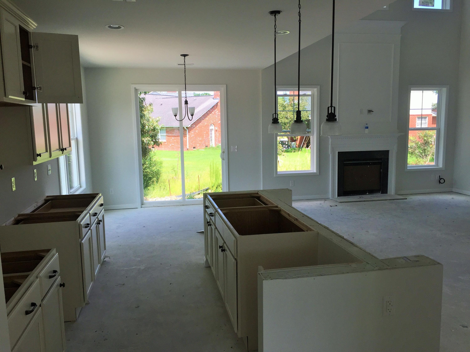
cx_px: 235
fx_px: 394
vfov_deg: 48.2
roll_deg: -0.5
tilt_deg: -7.0
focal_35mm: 29
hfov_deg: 61.7
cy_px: 176
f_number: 2.2
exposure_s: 1/280
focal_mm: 4.15
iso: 32
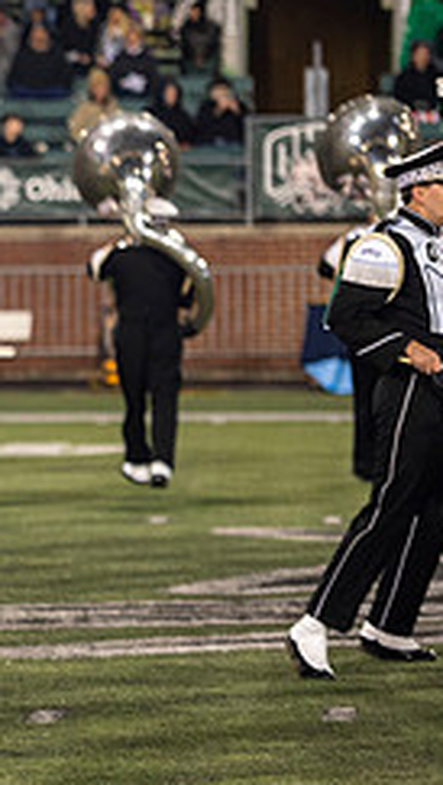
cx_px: -466
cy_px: 362
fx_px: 6358
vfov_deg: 7.1
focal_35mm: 305
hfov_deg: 3.9
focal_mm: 122
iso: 1000
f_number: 2.8
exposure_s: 1/500
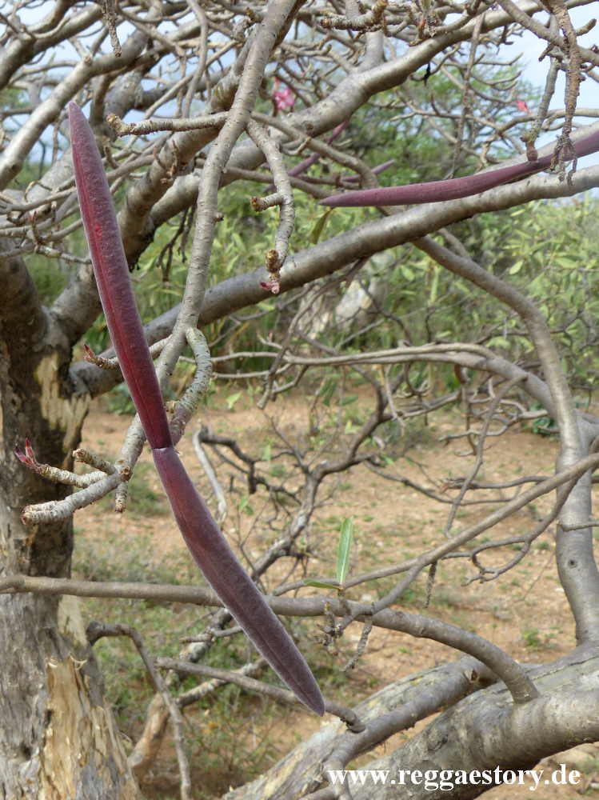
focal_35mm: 45
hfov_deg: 32.2
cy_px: 400
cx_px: 300
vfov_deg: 42.1
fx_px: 1039
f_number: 3.2
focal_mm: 8.1
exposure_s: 1/640
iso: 100
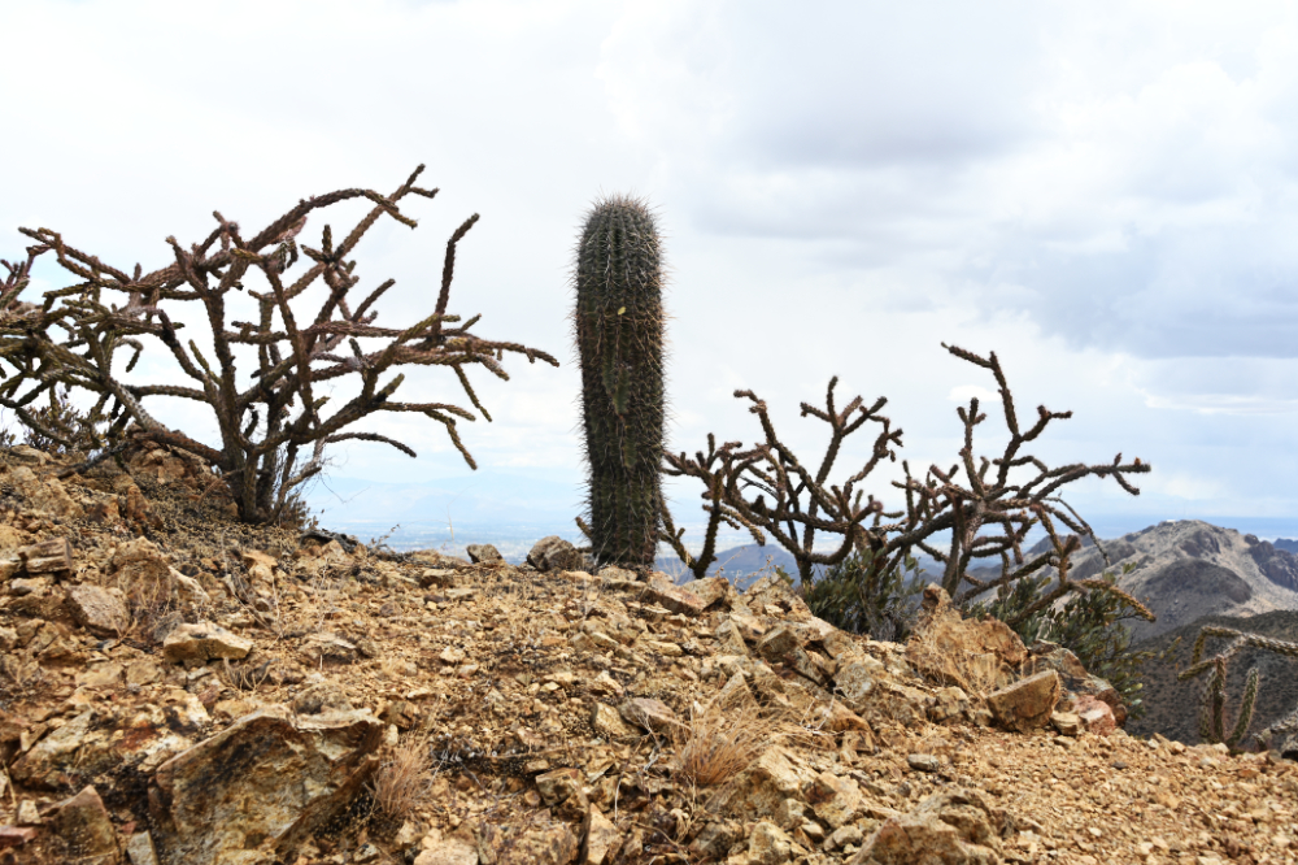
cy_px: 432
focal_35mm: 42
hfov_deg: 46.4
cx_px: 649
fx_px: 1514
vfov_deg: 31.9
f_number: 10
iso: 160
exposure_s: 1/160
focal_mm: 42
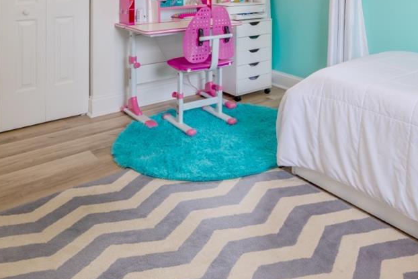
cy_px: -36
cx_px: 271
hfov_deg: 52.3
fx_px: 418
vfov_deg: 32.1
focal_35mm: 36
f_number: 8
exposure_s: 1/10
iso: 125
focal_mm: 14
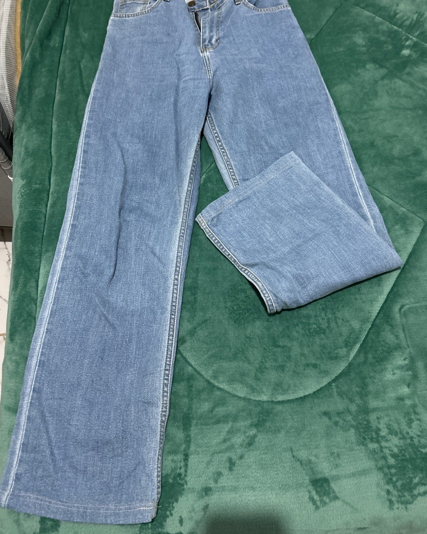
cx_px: 219
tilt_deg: -63.6
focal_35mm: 28
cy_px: 247
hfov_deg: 51.5
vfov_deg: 62.1
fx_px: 442
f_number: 1.5
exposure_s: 1/33
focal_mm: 5.7
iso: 400
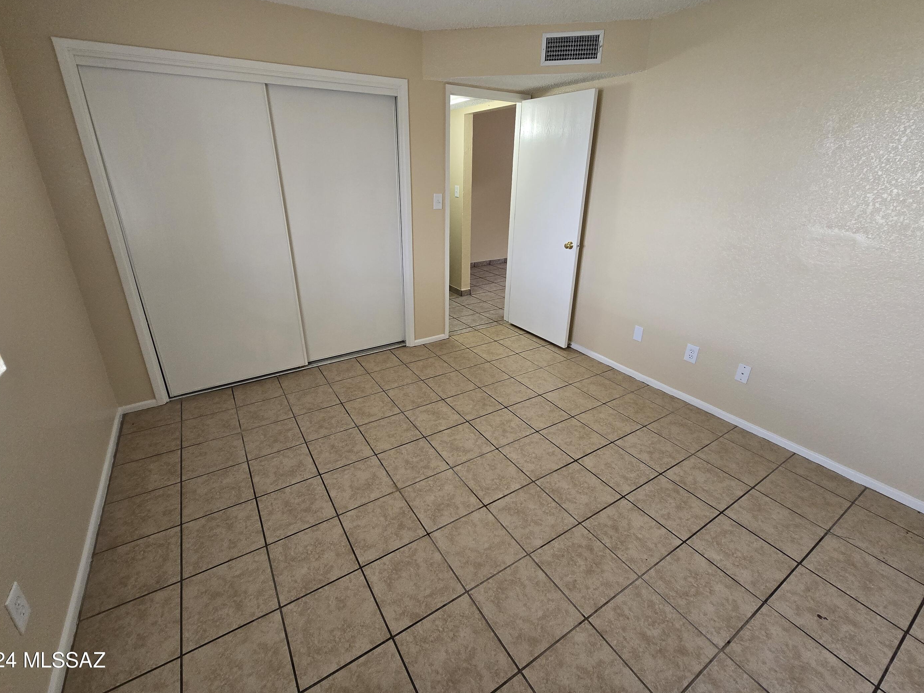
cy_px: 321
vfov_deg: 85.5
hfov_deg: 102.0
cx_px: 451
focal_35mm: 14
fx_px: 374
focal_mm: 2.2
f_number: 2.2
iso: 250
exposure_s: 1/60
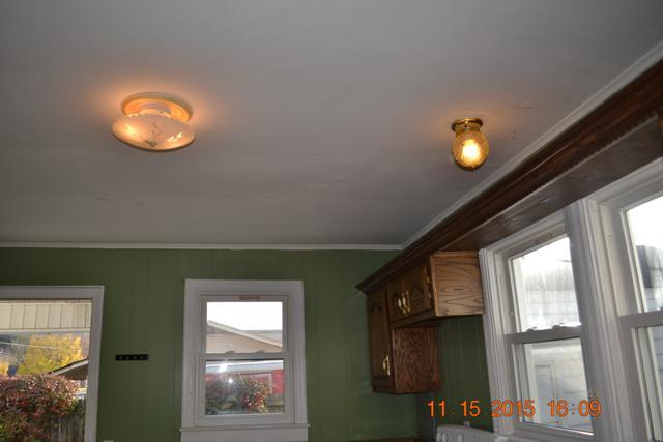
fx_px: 497
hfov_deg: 67.4
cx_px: 332
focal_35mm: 27
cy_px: 221
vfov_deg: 48.0
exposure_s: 1/160
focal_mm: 18
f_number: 4
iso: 100
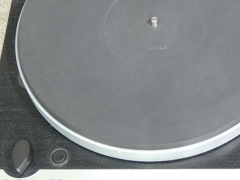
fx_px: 666
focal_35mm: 96
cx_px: 198
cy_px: 69
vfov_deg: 15.4
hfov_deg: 20.2
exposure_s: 1/2
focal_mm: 8.4
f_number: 4
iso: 200
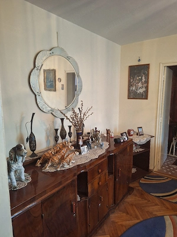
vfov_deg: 73.9
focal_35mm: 23
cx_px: 88
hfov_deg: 58.9
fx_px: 157
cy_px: 118
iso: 250
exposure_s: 1/25
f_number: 1.8
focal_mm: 5.54
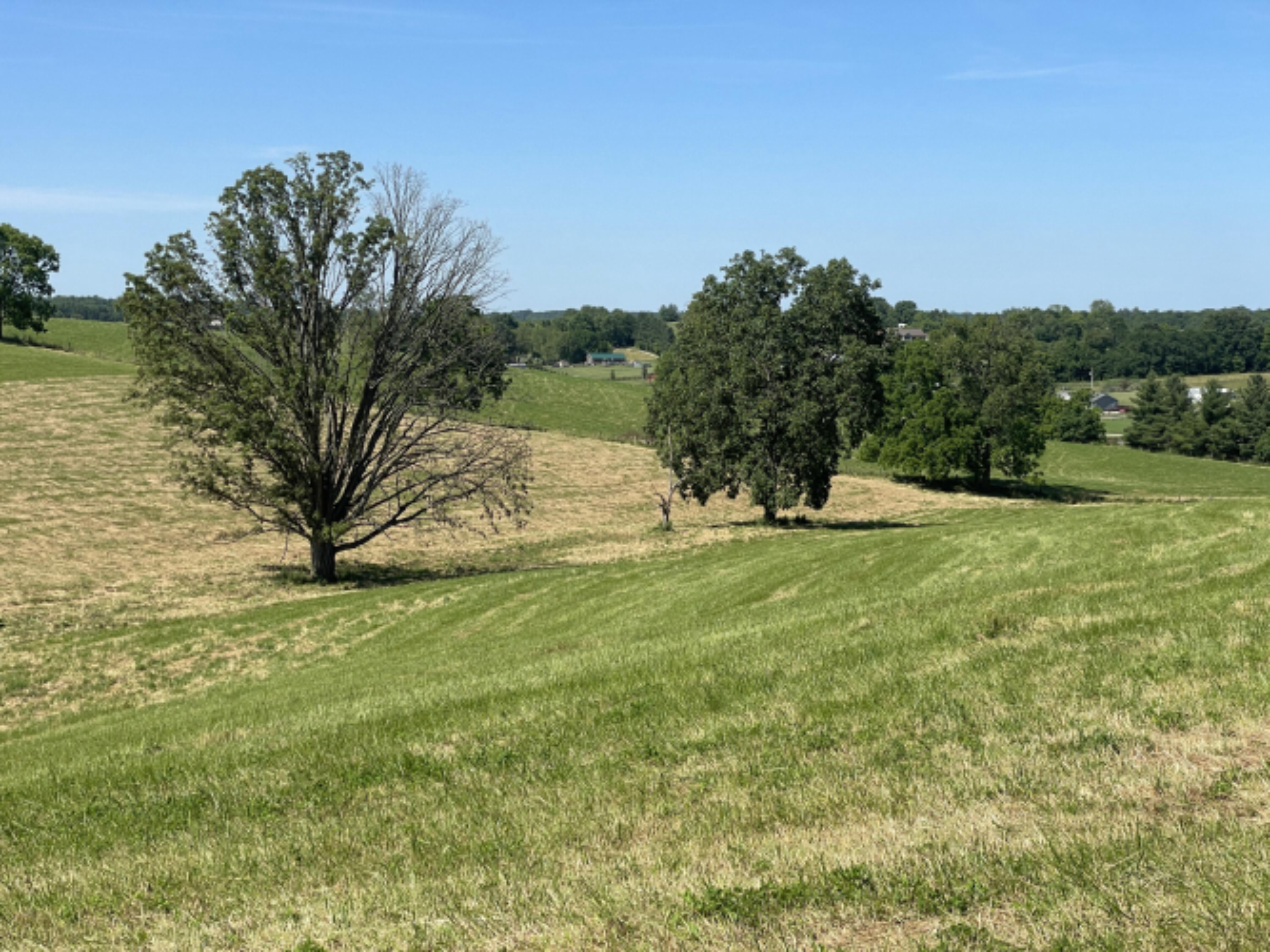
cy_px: 476
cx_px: 635
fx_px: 1907
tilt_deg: -4.1
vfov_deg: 28.0
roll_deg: +1.1
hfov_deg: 36.8
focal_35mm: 52
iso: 25
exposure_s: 1/1845
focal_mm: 6
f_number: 2
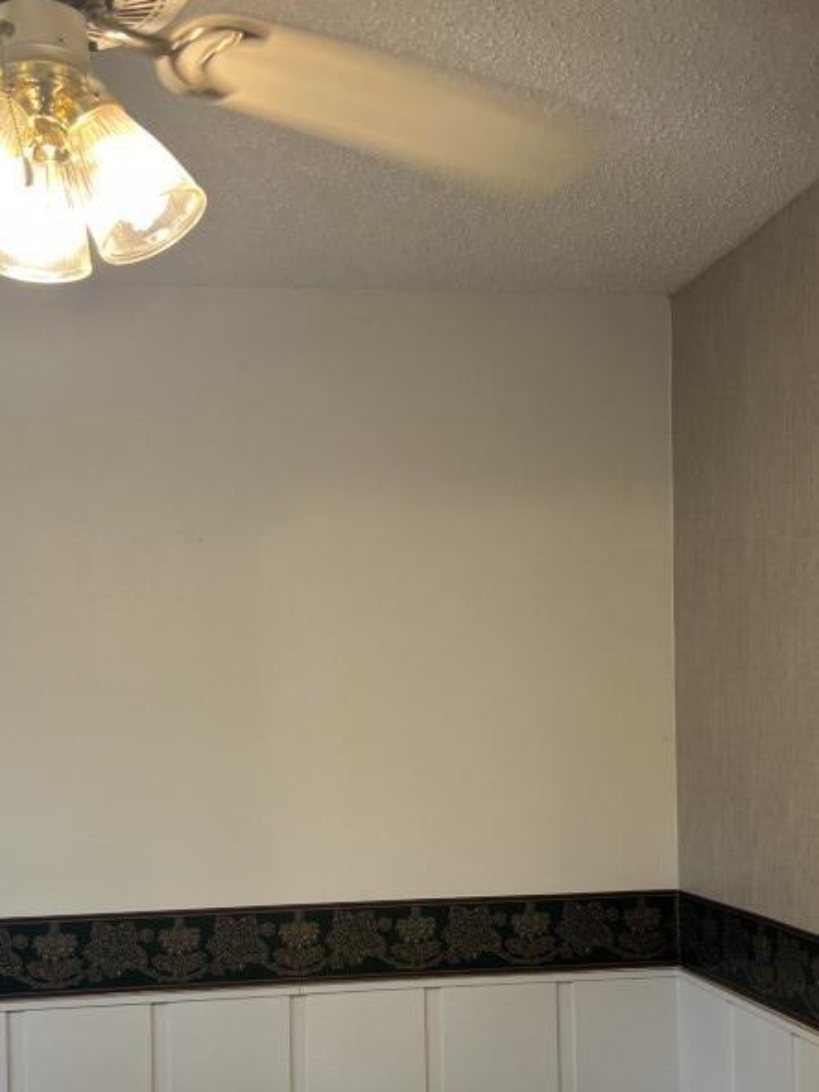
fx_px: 1420
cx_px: 367
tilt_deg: -0.9
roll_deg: +1.6
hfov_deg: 32.2
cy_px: 769
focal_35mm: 45
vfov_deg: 41.3
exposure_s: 1/60
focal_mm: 5.7
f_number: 1.5
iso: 80
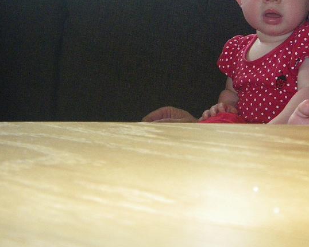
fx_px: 476
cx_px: 275
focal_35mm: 52
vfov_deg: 28.6
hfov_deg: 34.1
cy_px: 51
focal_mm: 5
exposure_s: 1/50
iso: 400
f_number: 3.5
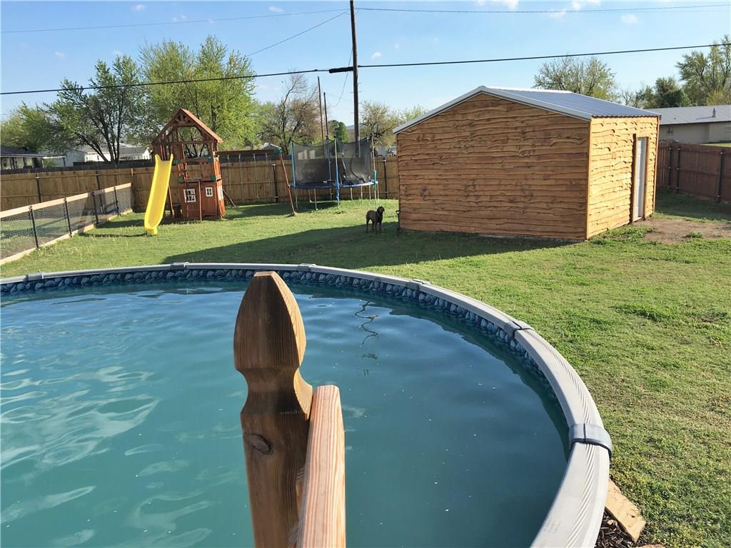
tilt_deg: -11.4
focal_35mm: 29
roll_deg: +3.2
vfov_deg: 48.2
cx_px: 366
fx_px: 612
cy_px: 274
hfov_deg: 61.7
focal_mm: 4.15
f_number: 2.2
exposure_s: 1/1202
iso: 25
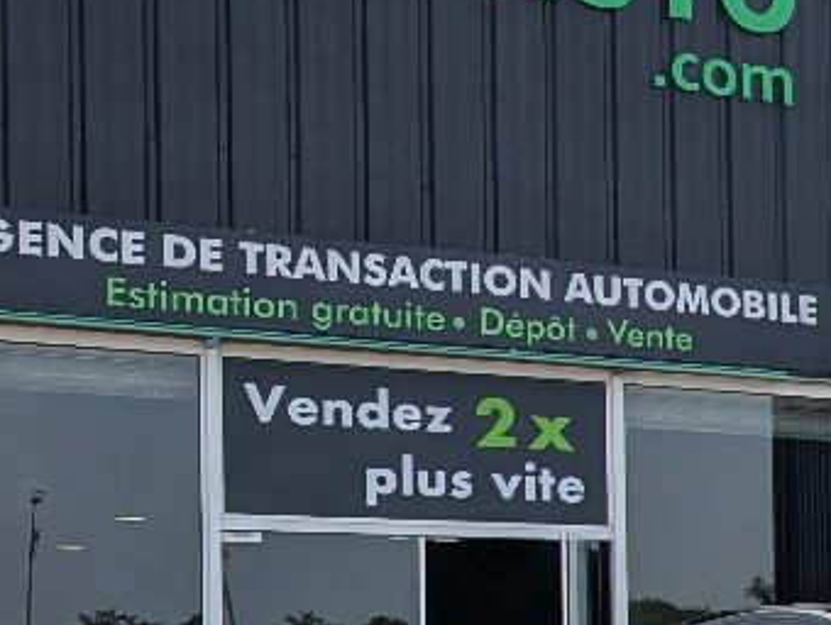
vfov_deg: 16.0
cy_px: 688
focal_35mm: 90
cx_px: 1223
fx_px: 2164
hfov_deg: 19.2
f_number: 1.68
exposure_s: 1/2890
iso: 22
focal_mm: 6.9
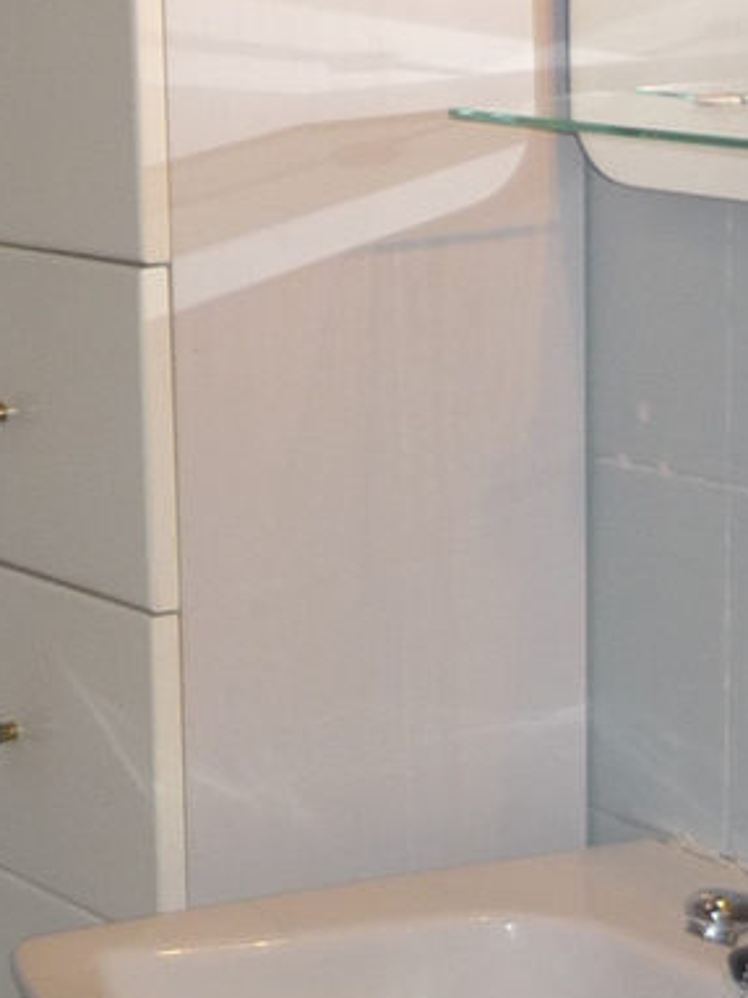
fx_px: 3575
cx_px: -354
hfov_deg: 11.5
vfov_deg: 15.8
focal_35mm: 124
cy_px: 704
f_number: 2.8
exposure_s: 1/30
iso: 100
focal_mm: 5.5
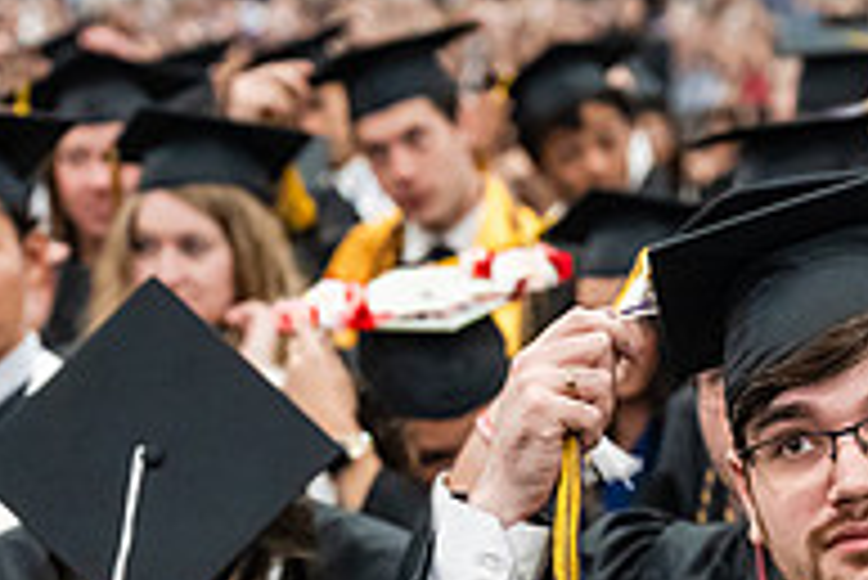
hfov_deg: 9.8
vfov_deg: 6.5
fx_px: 5067
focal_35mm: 210
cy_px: 717
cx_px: 603
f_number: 3.5
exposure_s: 1/200
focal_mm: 70
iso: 4000
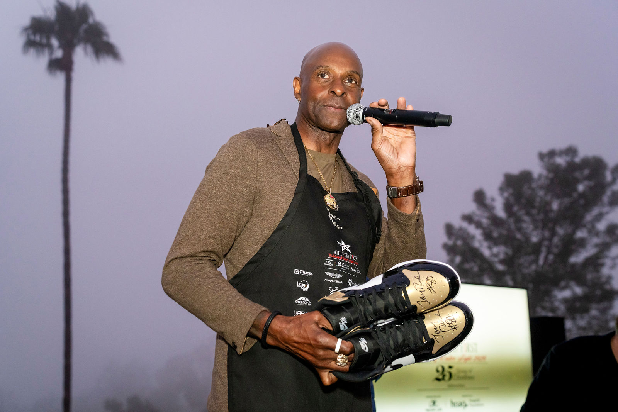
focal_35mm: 43
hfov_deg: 45.0
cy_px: 202
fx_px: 745
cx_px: 301
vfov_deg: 30.9
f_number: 3.5
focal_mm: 41
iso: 3200
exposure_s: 1/250
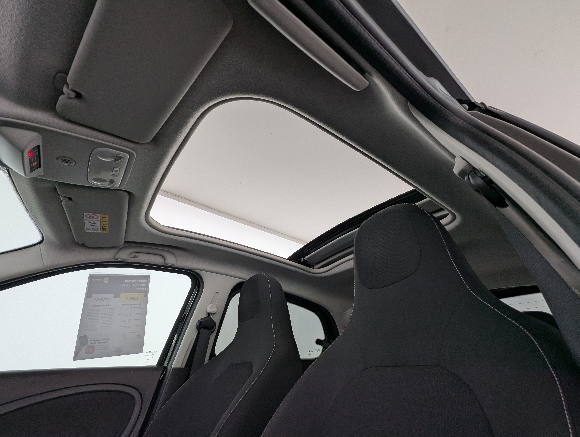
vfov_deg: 78.2
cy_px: 218
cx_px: 290
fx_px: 268
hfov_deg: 94.4
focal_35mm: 16
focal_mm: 2.35
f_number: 2.2
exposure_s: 1/96.8
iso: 47
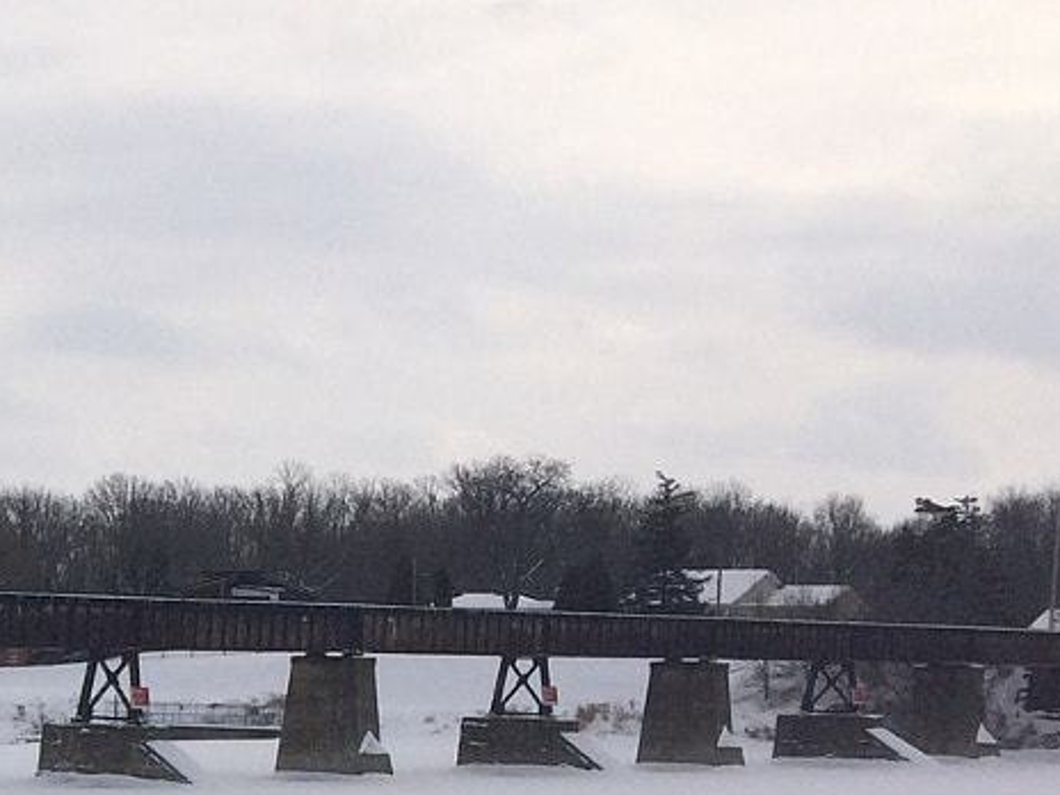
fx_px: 3062
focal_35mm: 100
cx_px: -717
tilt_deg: -5.9
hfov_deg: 16.9
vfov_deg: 14.4
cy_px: 914
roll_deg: +0.2
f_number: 2.2
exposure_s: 1/5882
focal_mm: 4.15
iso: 32
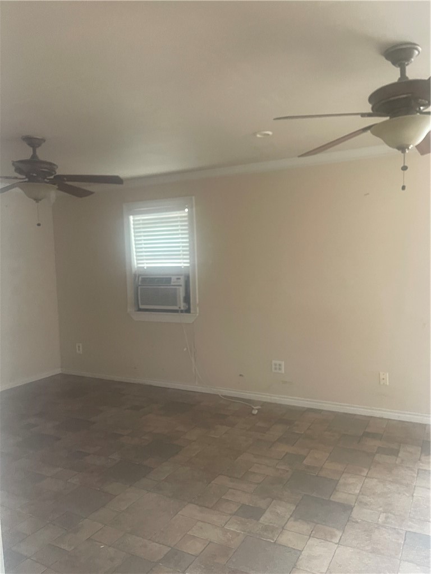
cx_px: 216
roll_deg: +2.6
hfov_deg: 54.9
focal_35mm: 25
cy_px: 287
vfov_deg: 69.4
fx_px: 415
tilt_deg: -3.6
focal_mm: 5.1
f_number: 1.6
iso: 500
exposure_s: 1/60
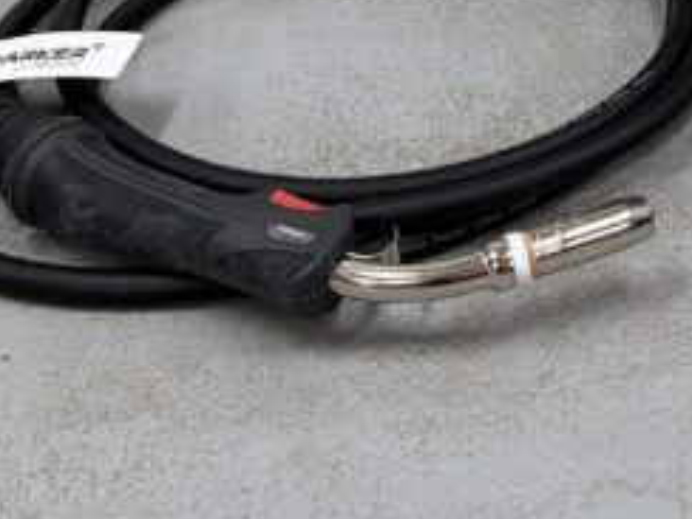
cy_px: -564
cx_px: 854
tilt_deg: -18.3
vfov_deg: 11.9
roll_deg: +0.2
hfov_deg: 17.2
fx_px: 2179
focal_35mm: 109
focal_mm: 5.96
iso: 64
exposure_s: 1/50
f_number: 1.6
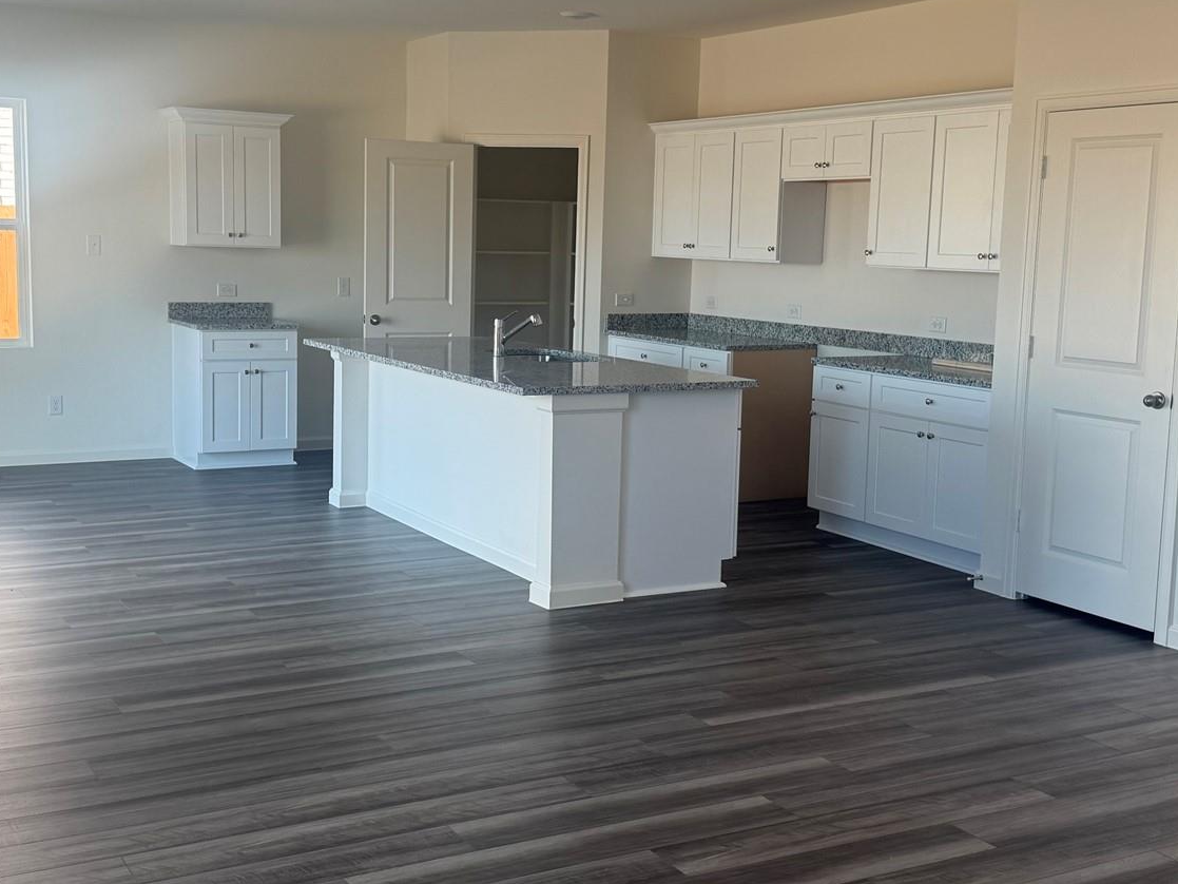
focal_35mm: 44
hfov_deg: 42.9
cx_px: 566
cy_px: 429
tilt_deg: -8.0
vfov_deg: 32.9
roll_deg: -1.7
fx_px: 1498
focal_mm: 6.76
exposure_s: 1/121
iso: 64
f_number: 1.78
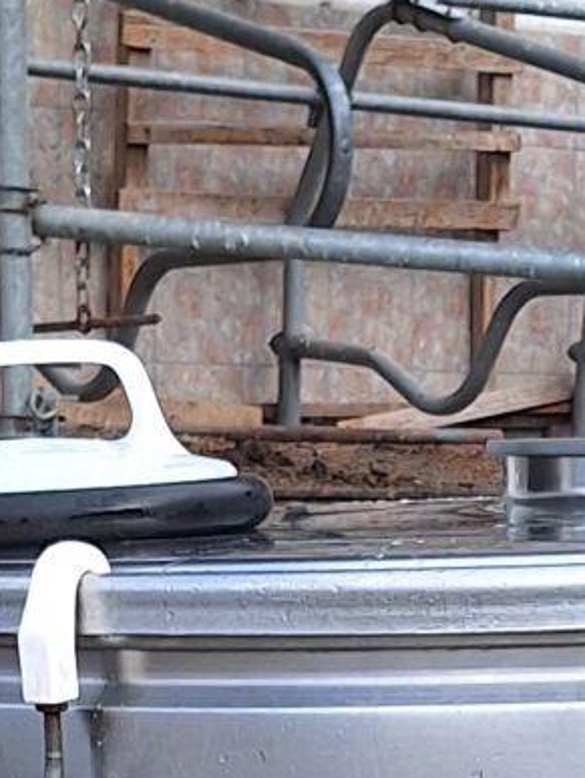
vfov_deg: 11.4
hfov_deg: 9.8
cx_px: 474
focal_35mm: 152
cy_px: 1691
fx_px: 3419
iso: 40
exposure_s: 1/341
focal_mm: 5.54
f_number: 1.8
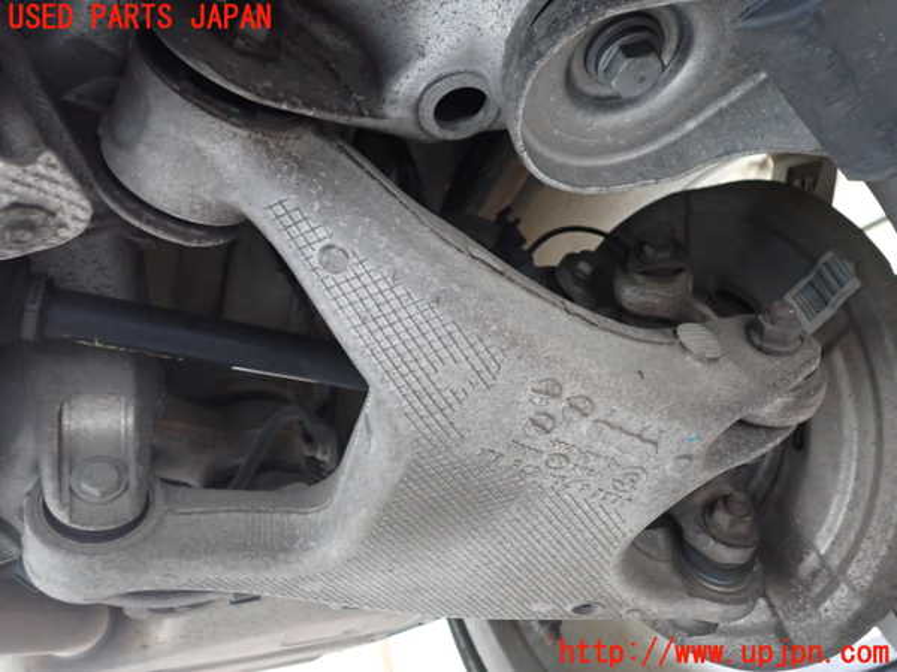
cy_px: 336
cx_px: 448
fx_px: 777
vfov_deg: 46.8
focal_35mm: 30
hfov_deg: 60.0
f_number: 2.3
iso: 800
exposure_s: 1/30
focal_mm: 5.4
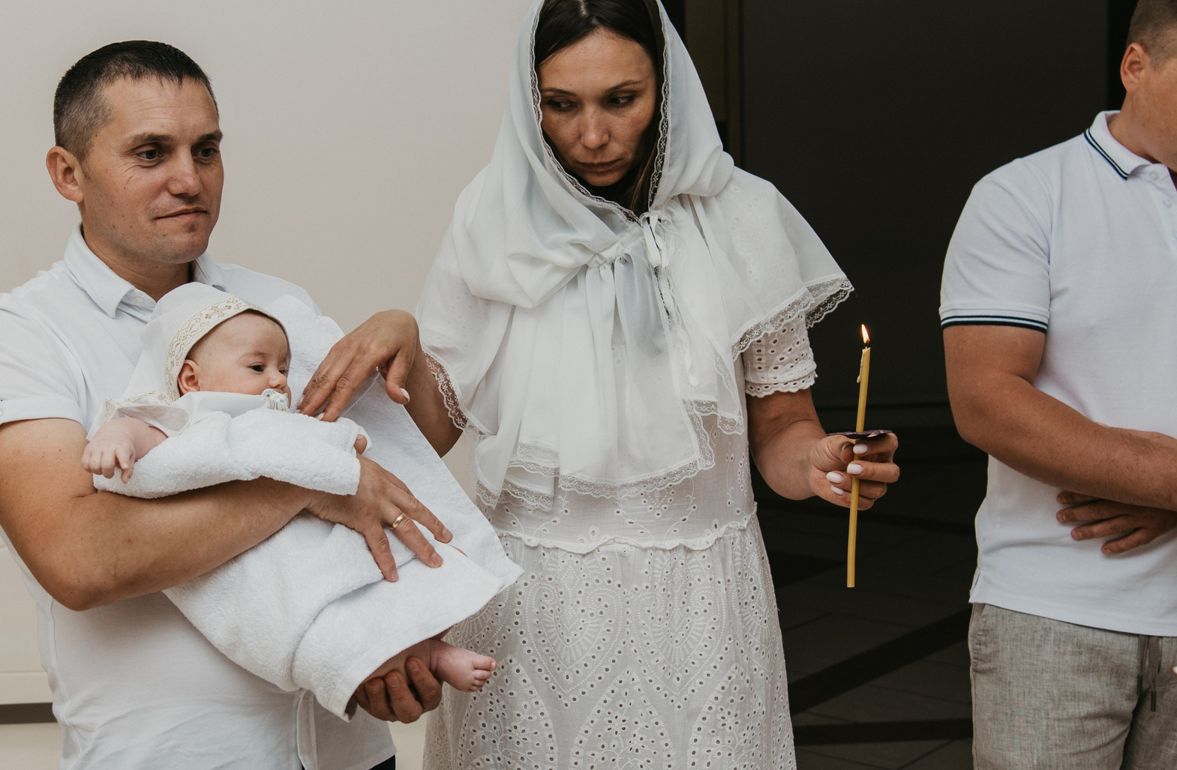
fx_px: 2048
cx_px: 421
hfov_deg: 31.9
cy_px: 367
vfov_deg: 21.3
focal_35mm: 63
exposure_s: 1/160
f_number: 4
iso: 125
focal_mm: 34
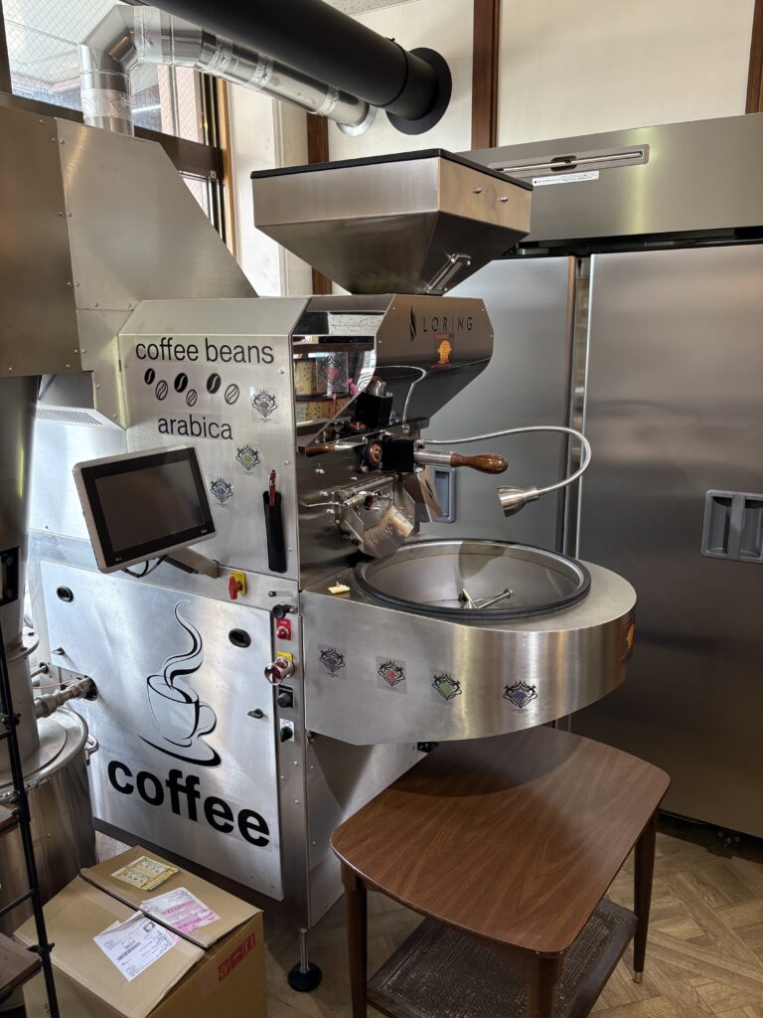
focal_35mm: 26
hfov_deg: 53.1
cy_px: 509
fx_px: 764
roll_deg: +0.6
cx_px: 382
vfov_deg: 67.3
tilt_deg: -13.3
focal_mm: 5.96
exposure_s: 1/60
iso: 125
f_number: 1.6
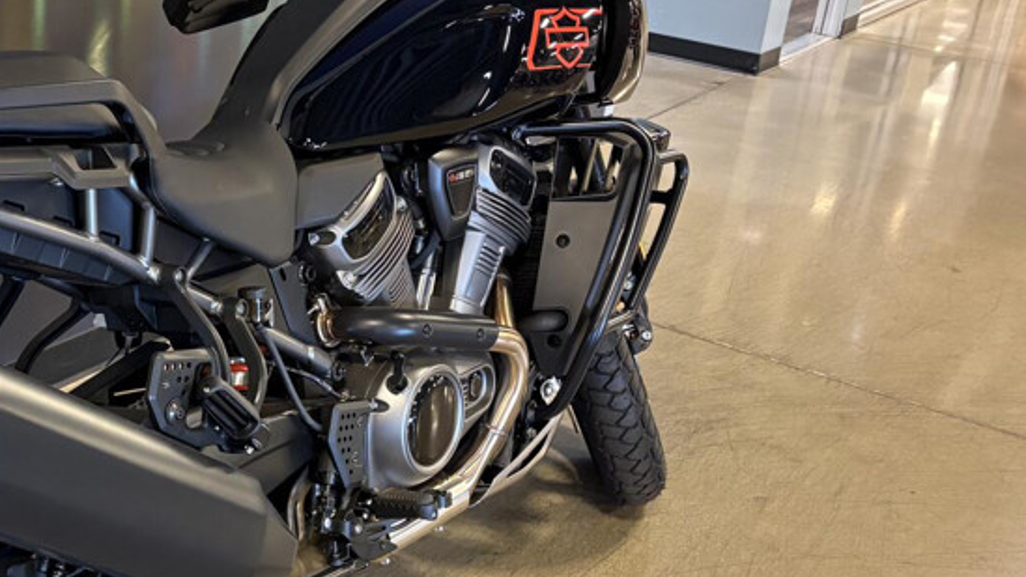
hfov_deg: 36.7
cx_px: 220
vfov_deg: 21.8
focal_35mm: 55
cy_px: 316
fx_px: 1497
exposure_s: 1/60
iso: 320
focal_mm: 5.96
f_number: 1.6
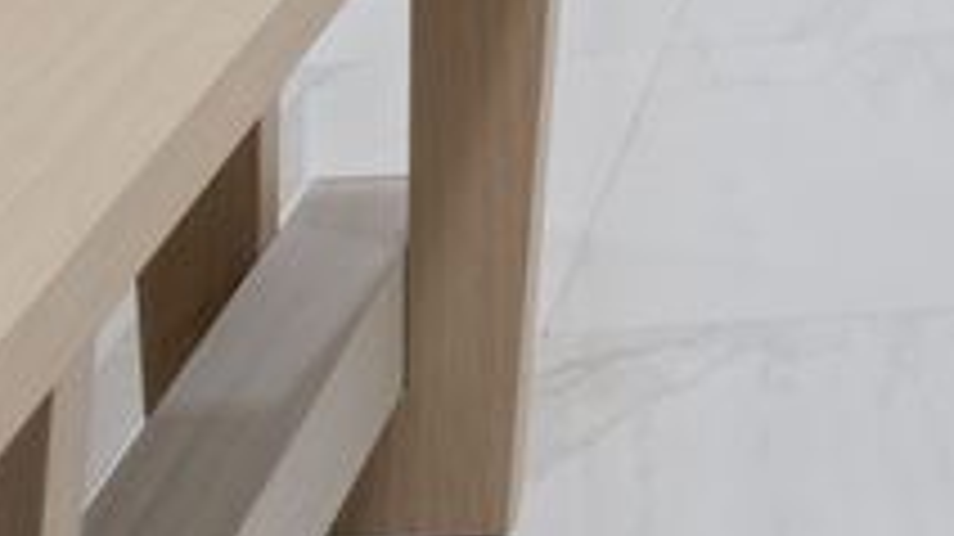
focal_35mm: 88
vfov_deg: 10.0
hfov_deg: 20.0
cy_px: -1104
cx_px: 1526
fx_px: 2233
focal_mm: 14.9
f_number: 8
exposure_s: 1/4
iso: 250
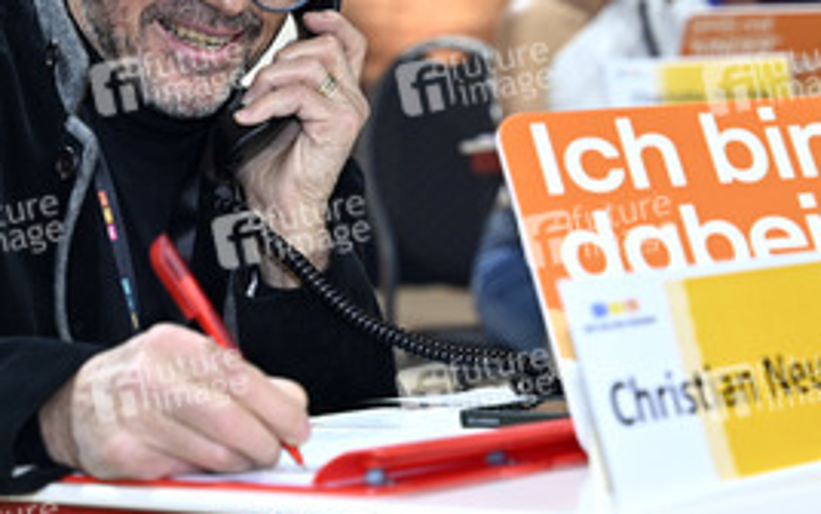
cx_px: 210
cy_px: 156
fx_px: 2262
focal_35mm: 101
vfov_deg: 13.0
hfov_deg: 20.4
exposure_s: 1/200
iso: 1000
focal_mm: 59
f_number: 4
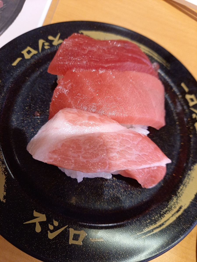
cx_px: 98
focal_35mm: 25
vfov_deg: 69.4
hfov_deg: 54.9
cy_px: 131
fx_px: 190
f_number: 2
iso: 160
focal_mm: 4.6
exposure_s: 1/50
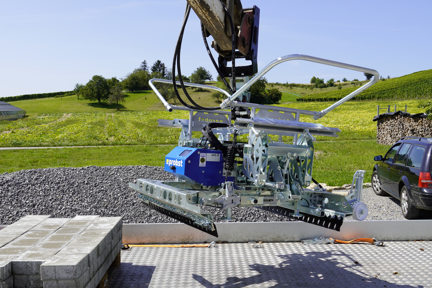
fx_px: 450
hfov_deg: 51.3
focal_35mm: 38
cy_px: 144
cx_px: 216
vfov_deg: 35.5
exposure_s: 1/125
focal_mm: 25
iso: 100
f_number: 10
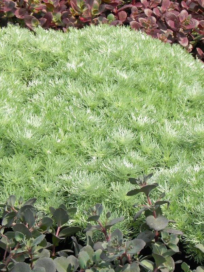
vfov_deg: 10.7
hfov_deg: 8.1
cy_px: 136
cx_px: 102
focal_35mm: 184
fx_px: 1446
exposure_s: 1/500
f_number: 5.6
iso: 160
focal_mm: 32.7
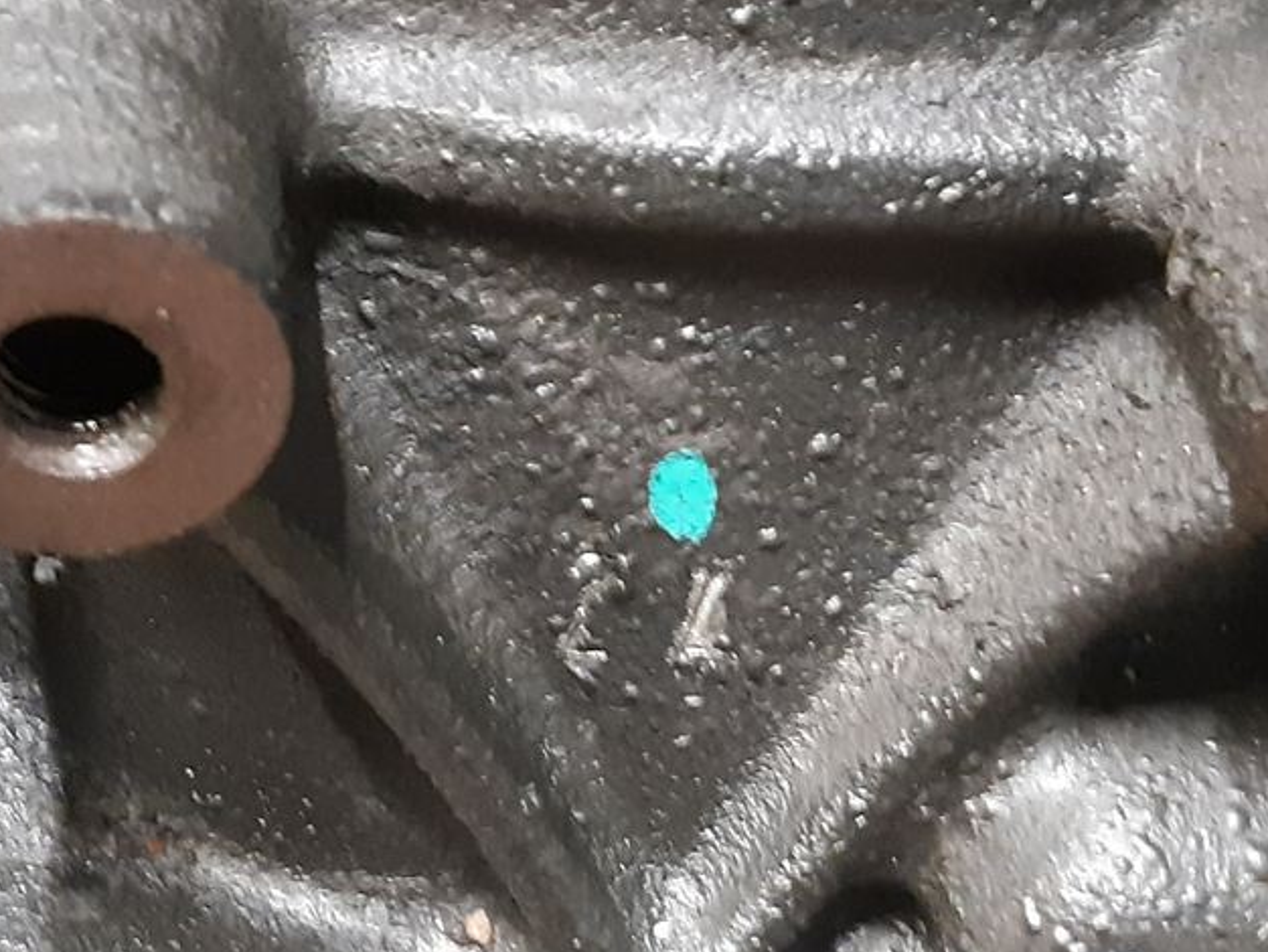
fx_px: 3115
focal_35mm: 85
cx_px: 529
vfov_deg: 17.4
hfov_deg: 23.0
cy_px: 549
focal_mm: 3.93
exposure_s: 1/20
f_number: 1.7
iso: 500
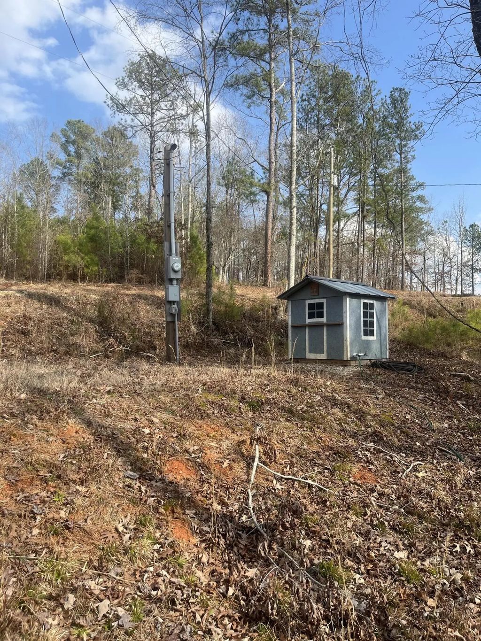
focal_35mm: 26
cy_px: 320
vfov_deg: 67.3
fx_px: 482
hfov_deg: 53.1
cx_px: 240
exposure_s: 1/1890
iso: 50
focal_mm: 5.1
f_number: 1.6
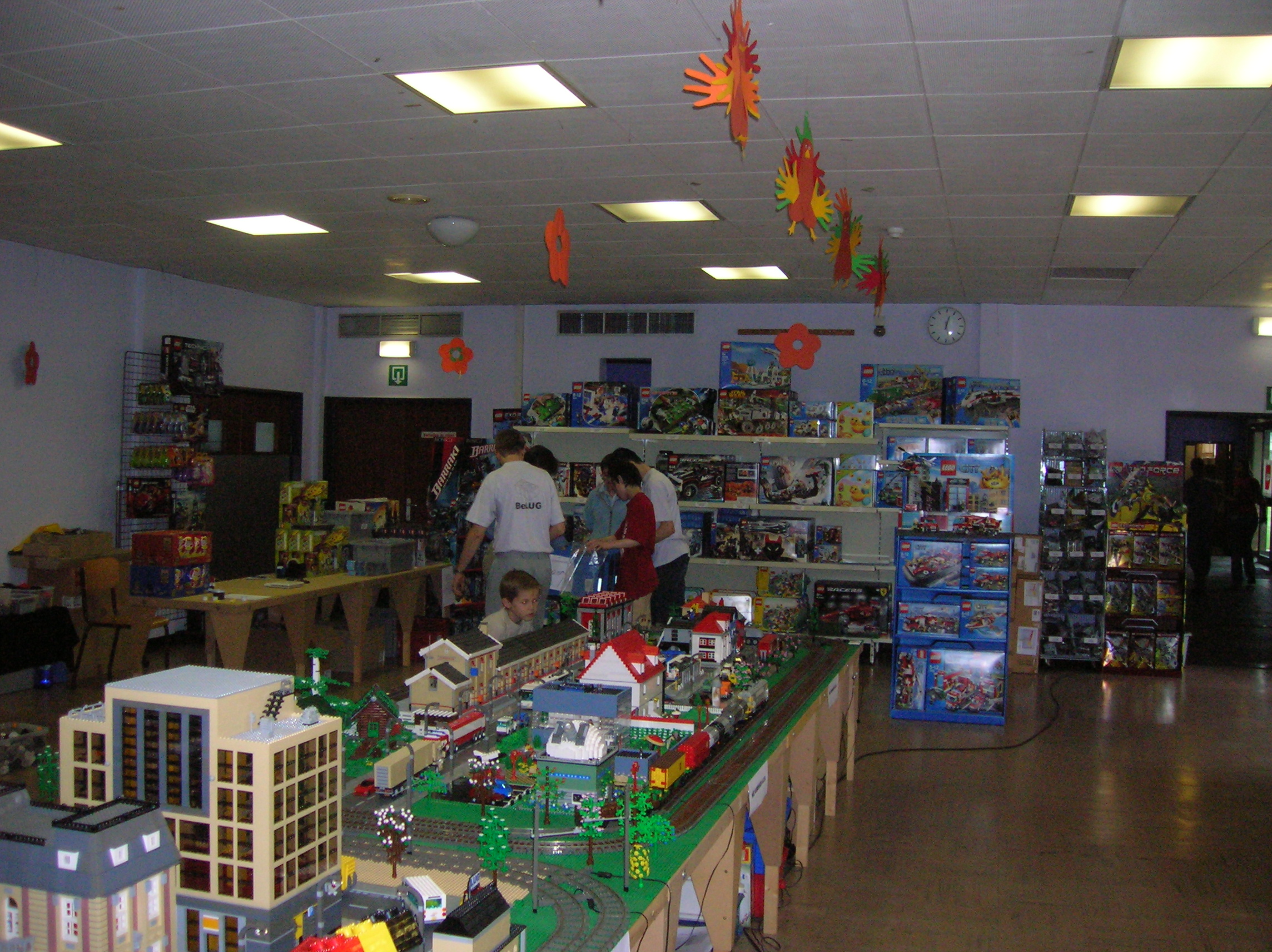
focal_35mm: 34
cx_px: 636
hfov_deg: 54.0
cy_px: 476
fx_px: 1248
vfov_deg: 41.7
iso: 200
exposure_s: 1/60.1
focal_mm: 5.7
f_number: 2.9
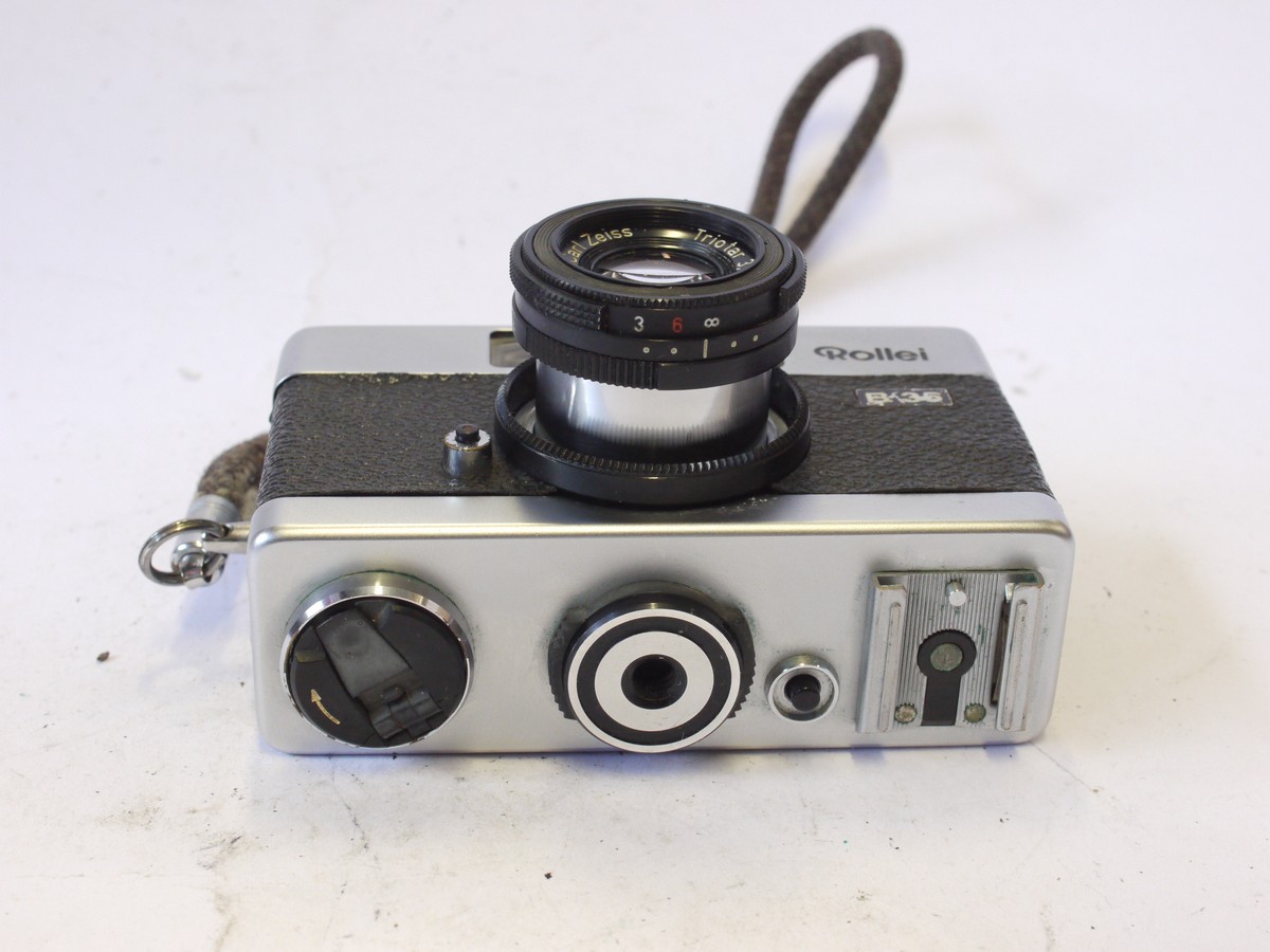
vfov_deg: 24.4
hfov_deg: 32.2
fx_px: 2201
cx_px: 635
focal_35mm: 60
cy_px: 476
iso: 800
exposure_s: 1/40
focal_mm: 30
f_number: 9
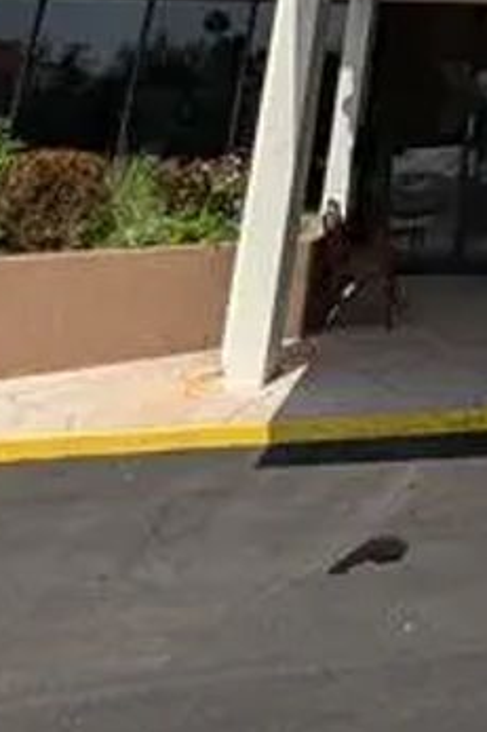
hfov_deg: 22.9
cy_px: -353
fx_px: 995
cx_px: 710
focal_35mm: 49
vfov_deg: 27.9
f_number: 1.7
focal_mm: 2.02
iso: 54
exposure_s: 1/5848
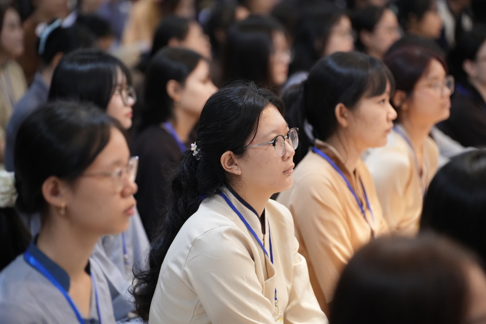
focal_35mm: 129
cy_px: 162
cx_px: 243
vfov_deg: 10.6
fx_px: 1741
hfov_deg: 15.9
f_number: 2.8
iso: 5000
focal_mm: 129
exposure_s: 1/160
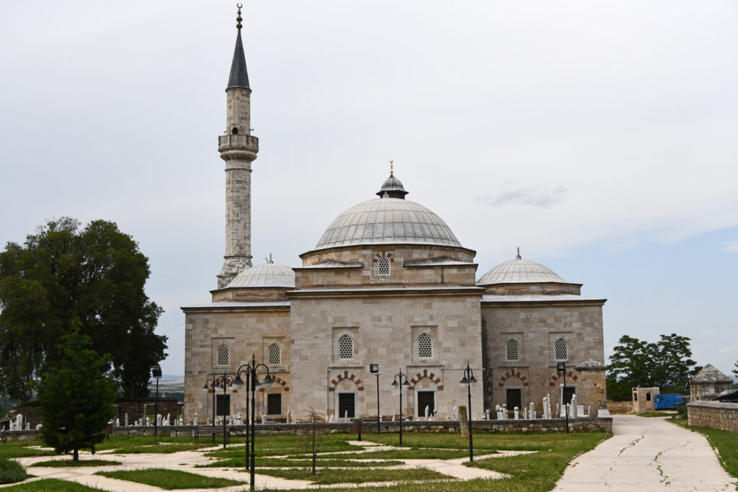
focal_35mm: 48
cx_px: 369
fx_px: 984
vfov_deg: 28.1
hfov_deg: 41.1
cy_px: 246
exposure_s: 1/400
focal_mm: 48
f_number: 7.1
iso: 64
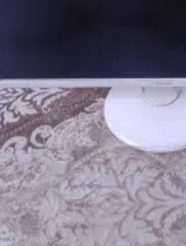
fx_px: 364
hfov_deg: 27.8
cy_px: -12
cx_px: 160
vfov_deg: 33.5
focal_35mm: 51
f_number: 1.6
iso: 1250
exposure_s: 1/33.3
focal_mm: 6.14
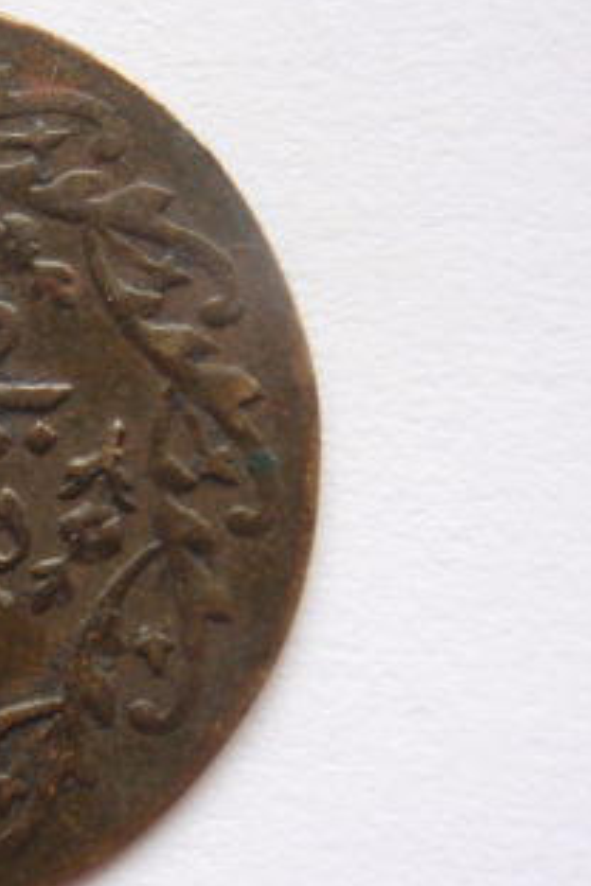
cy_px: 486
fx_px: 1970
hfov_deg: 16.3
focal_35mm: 80
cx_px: -136
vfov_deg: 25.4
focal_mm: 7.25
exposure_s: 1/40
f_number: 3.9
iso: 200
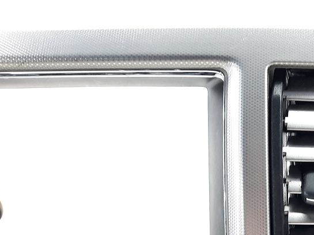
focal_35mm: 55
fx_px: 499
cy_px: 229
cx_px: 336
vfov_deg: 25.4
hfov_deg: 31.4
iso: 125
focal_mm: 4.6
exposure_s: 1/50
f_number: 2
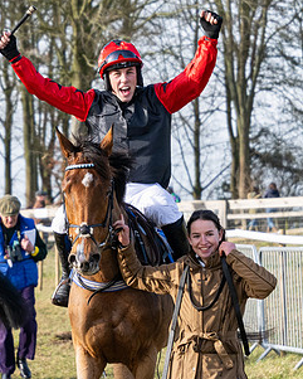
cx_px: 93
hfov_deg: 5.7
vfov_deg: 7.1
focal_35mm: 272
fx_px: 3047
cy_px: 211
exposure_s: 1/2000
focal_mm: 73
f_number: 4
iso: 400
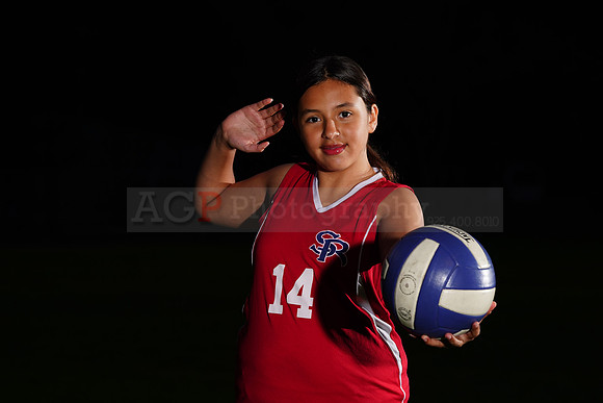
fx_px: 3133
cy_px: 202
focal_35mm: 187
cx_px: 302
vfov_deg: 7.3
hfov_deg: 11.0
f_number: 9
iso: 400
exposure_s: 1/125
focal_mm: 187
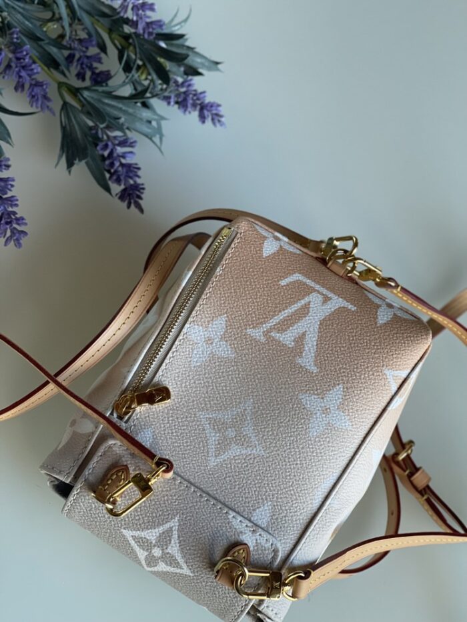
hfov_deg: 22.9
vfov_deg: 30.3
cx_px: 234
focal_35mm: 64
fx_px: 1151
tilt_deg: -60.5
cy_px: 311
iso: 125
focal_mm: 7.5
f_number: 2.2
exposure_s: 1/121
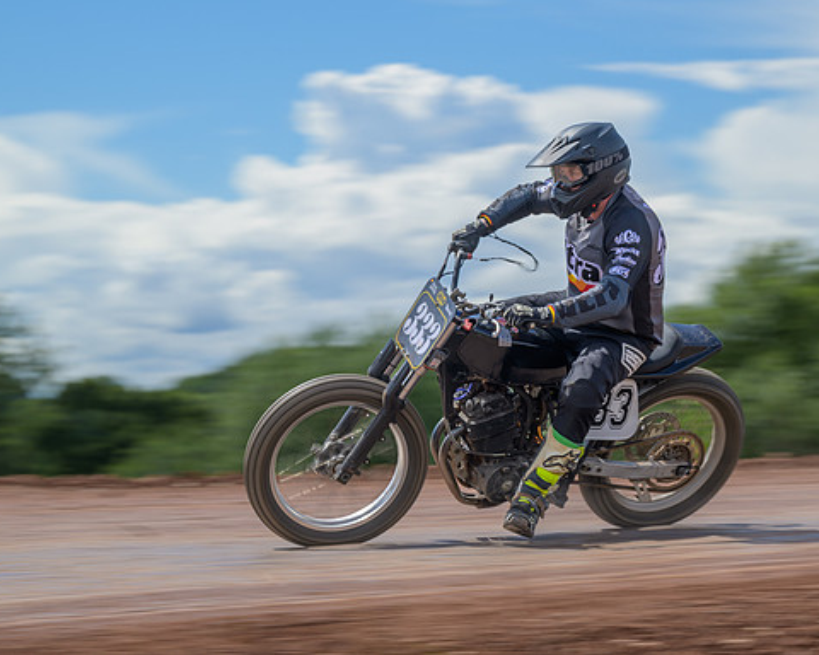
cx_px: 469
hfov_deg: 12.6
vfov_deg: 10.1
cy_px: 327
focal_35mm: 153
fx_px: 3709
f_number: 8
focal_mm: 135
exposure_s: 1/125
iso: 64
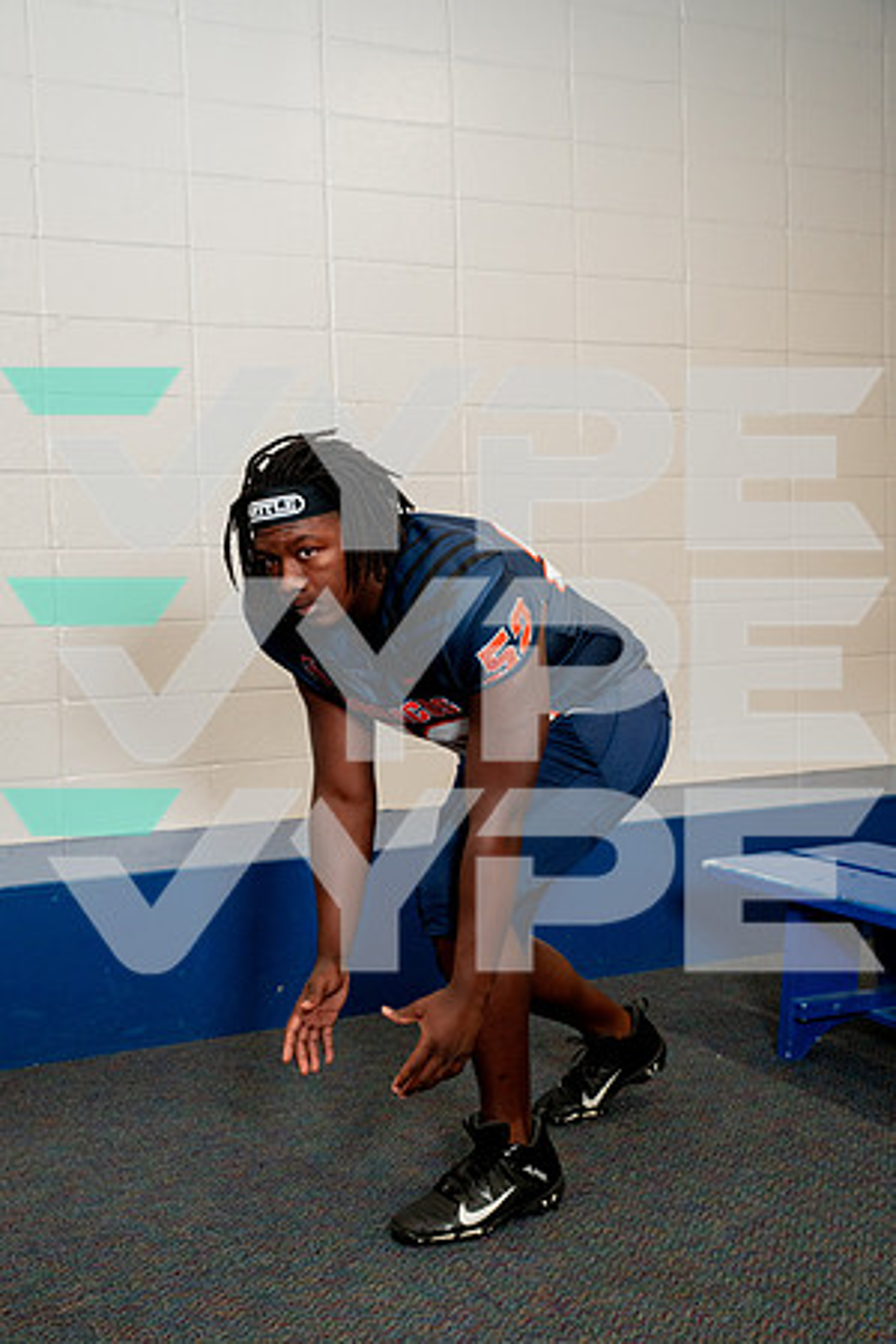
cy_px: 672
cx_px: 448
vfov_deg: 44.5
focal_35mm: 44
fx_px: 1643
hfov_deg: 30.5
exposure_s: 1/160
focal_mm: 44
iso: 500
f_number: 6.3
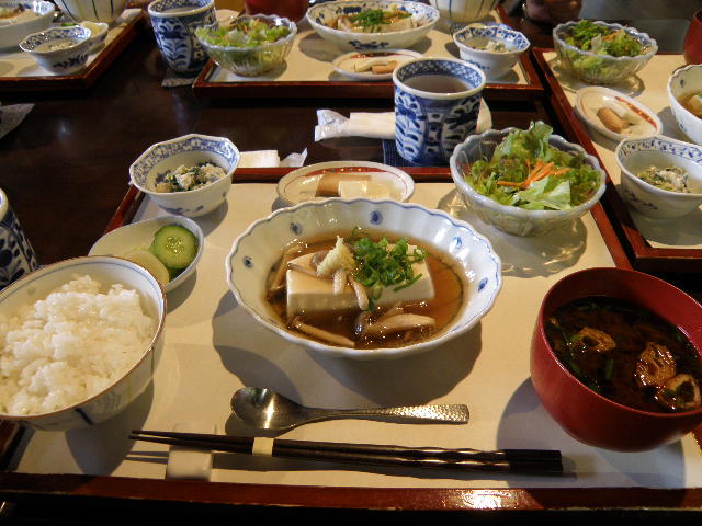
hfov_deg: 67.3
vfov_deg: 53.1
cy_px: 263
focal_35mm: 26
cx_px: 351
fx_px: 527
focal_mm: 4.6
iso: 125
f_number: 2.8
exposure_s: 1/10
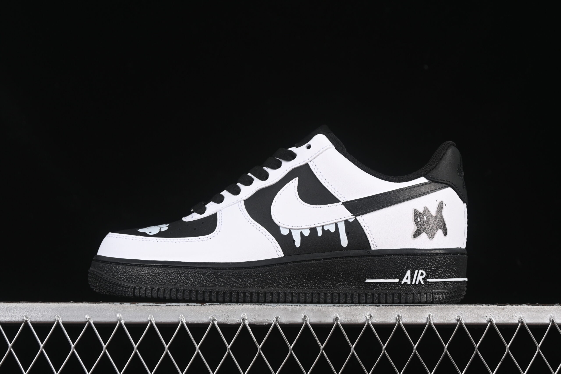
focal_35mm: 75
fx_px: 1169
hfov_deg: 27.0
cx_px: 280
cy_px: 187
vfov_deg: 18.2
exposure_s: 1/60
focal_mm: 50
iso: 160
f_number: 7.1
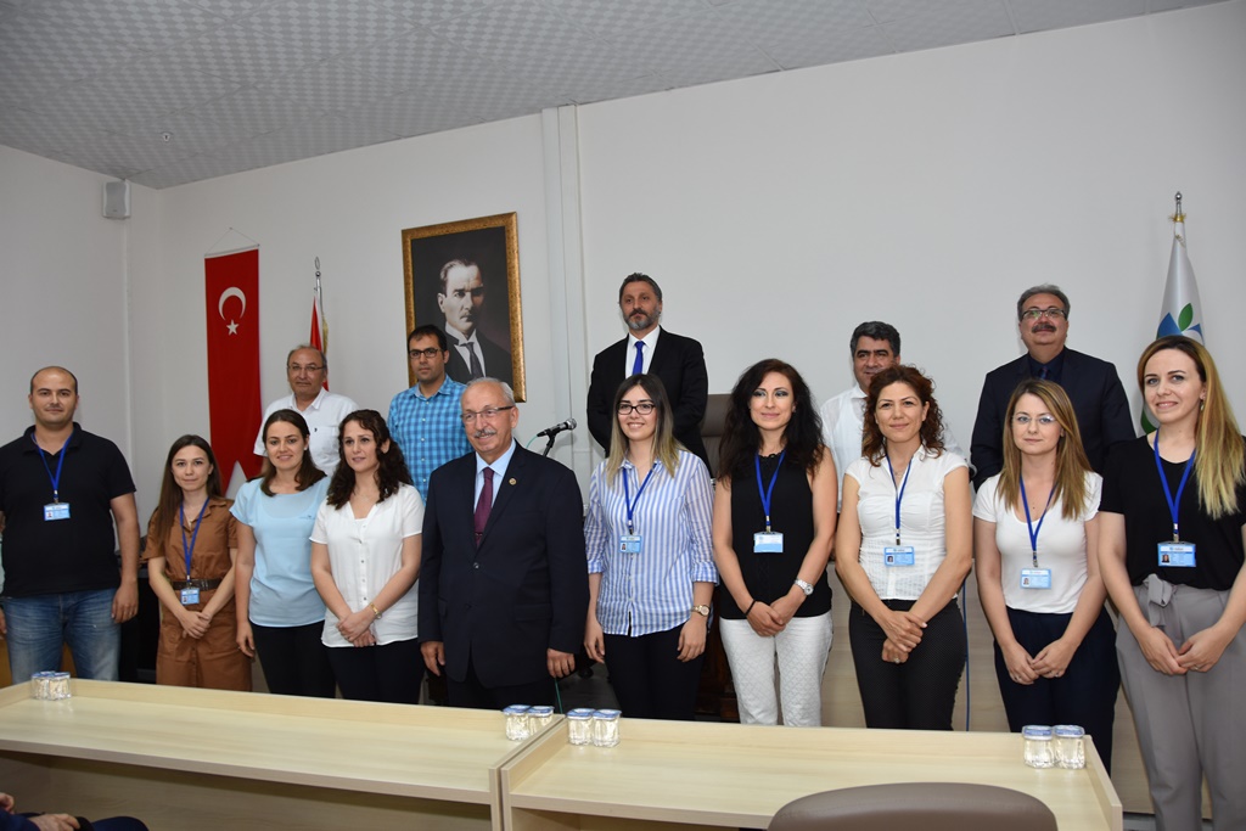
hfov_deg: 67.4
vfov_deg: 47.9
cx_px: 623
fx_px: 935
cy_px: 416
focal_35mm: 27
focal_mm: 18
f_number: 4
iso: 400
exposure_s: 1/60
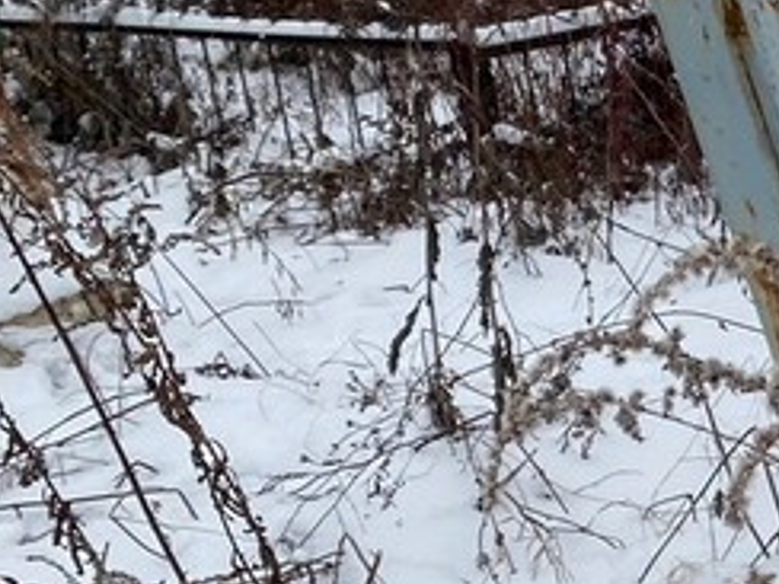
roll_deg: +4.2
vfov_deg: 13.5
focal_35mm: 109
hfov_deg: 14.6
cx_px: 1609
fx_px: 2453
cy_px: 472
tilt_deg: -15.3
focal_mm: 4.25
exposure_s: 1/536
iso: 32
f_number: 1.8
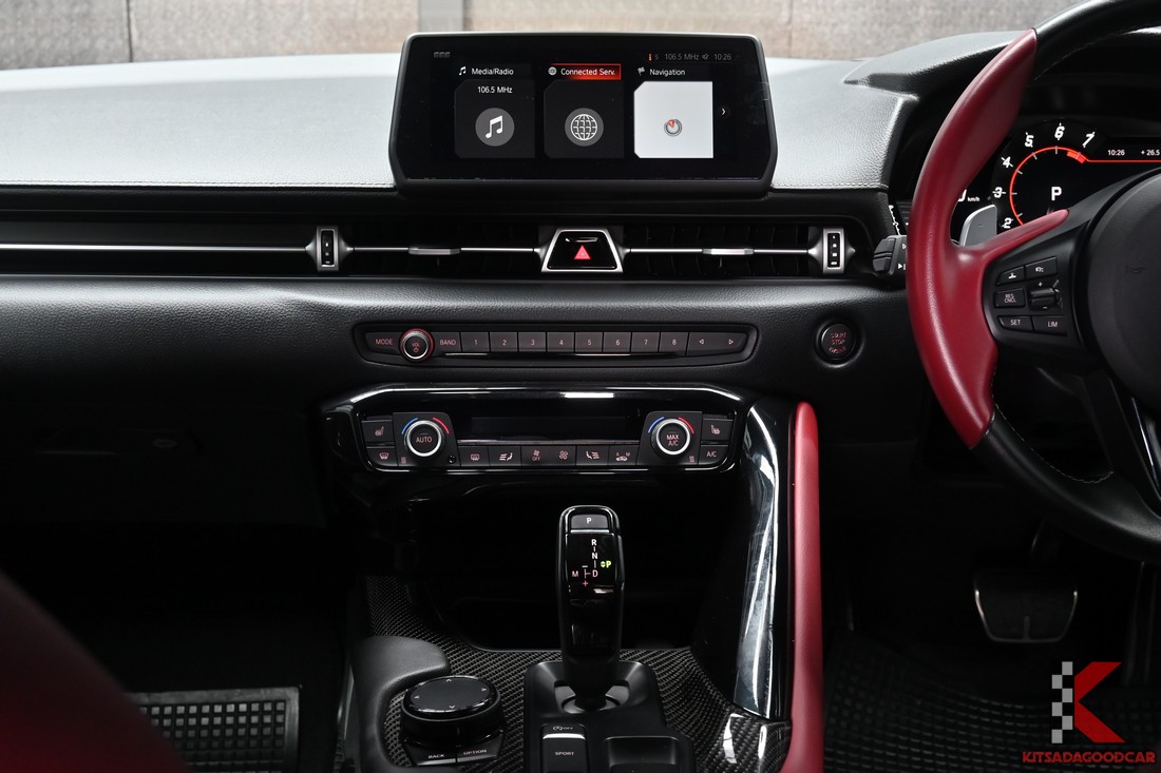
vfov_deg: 28.6
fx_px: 1515
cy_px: 386
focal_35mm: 47
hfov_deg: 41.9
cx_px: 580
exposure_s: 1/30
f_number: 6.7
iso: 800
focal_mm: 31.5
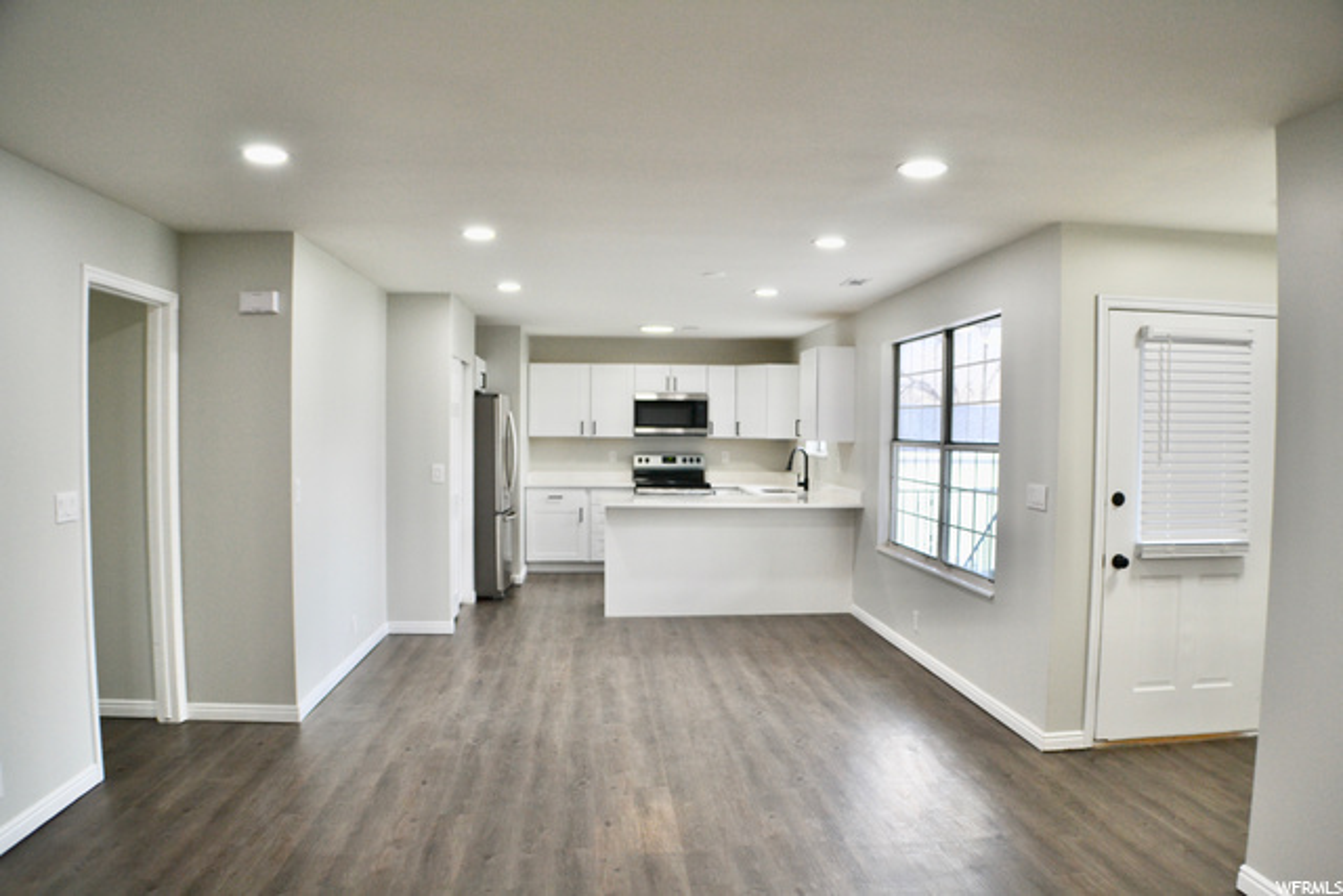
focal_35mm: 33
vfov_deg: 40.0
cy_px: 448
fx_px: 1231
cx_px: 672
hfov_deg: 57.2
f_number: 5
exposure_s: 1/100
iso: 400
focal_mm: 22
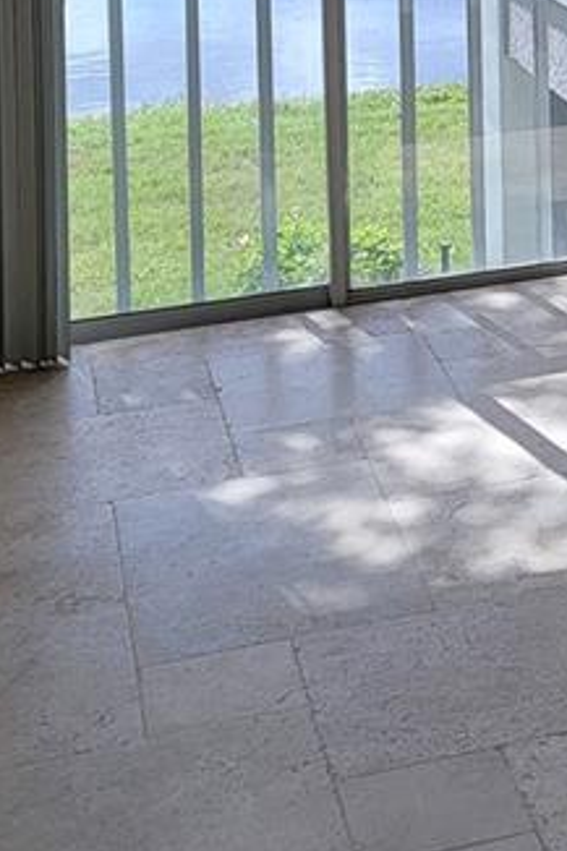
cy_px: -271
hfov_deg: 14.0
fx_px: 2176
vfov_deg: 20.2
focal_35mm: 92
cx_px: 813
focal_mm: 6.7
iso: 16
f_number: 1.8
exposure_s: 1/184
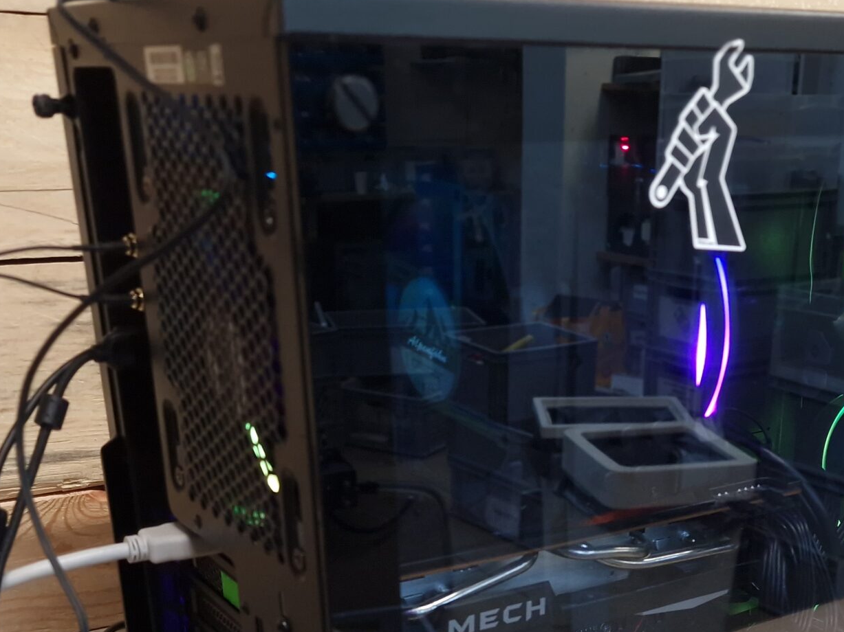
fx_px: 1170
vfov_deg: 28.6
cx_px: 554
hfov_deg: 39.3
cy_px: 618
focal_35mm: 48
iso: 250
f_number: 1.8
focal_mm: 6.4
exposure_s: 1/50
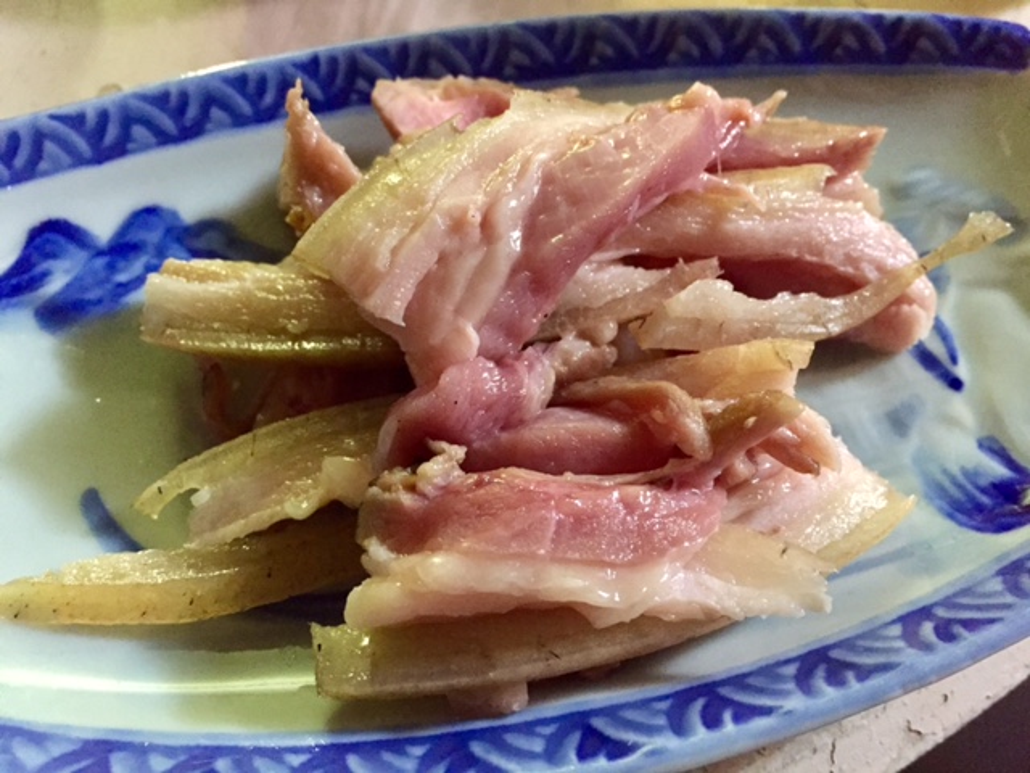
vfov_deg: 48.2
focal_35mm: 29
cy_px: 386
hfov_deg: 61.7
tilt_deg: -57.4
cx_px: 515
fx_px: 863
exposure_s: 1/15
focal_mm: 4.15
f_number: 2.2
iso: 500
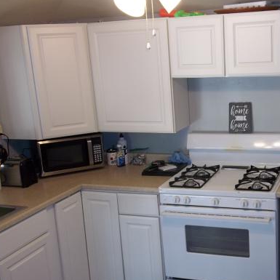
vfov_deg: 35.9
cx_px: 192
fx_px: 430
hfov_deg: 35.6
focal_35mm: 47
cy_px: 172
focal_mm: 5.7
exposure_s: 1/30
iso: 80
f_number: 2.9
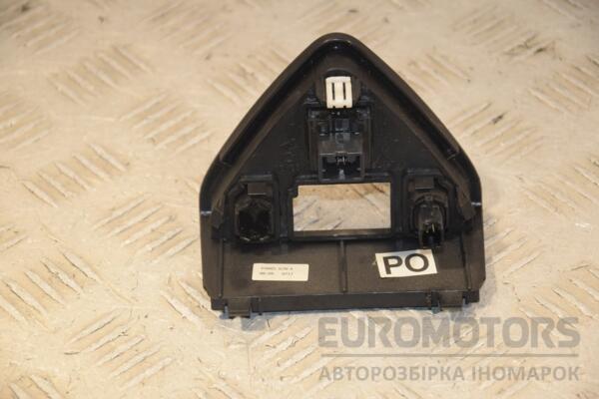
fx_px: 2620
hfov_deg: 13.0
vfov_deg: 8.7
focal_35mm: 158
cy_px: 200
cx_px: 300
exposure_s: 1/200
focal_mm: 105
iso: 800
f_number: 7.1
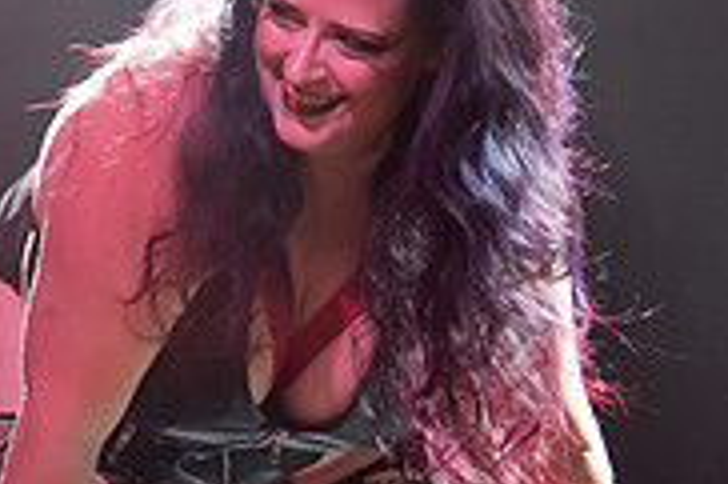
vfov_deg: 6.0
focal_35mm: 228
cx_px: 119
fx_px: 4606
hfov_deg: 9.0
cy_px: 247
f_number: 4
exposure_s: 1/160
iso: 4000
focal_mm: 52
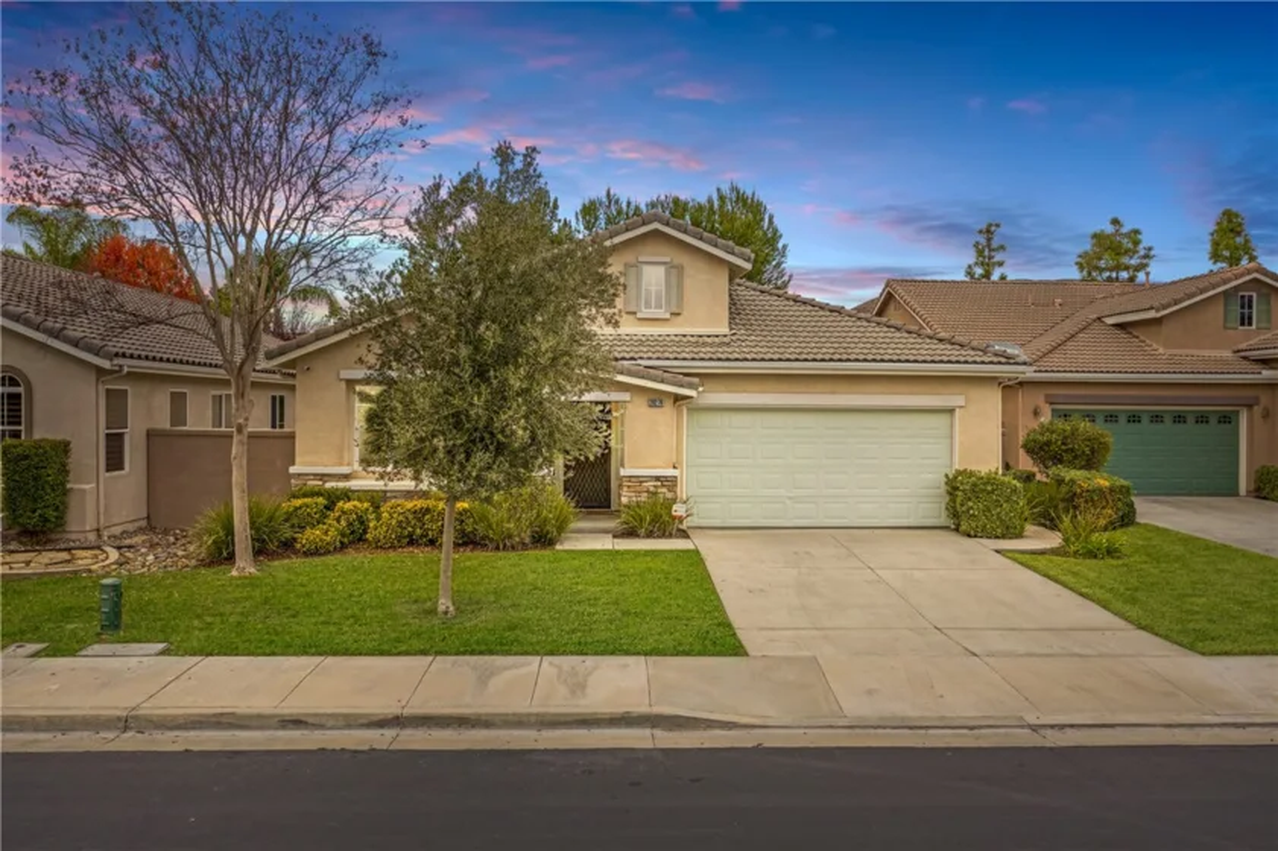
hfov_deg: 65.5
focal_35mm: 28
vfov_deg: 46.4
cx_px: 639
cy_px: 426
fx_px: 994
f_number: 5
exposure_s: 1/200
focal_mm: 10.26
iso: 100
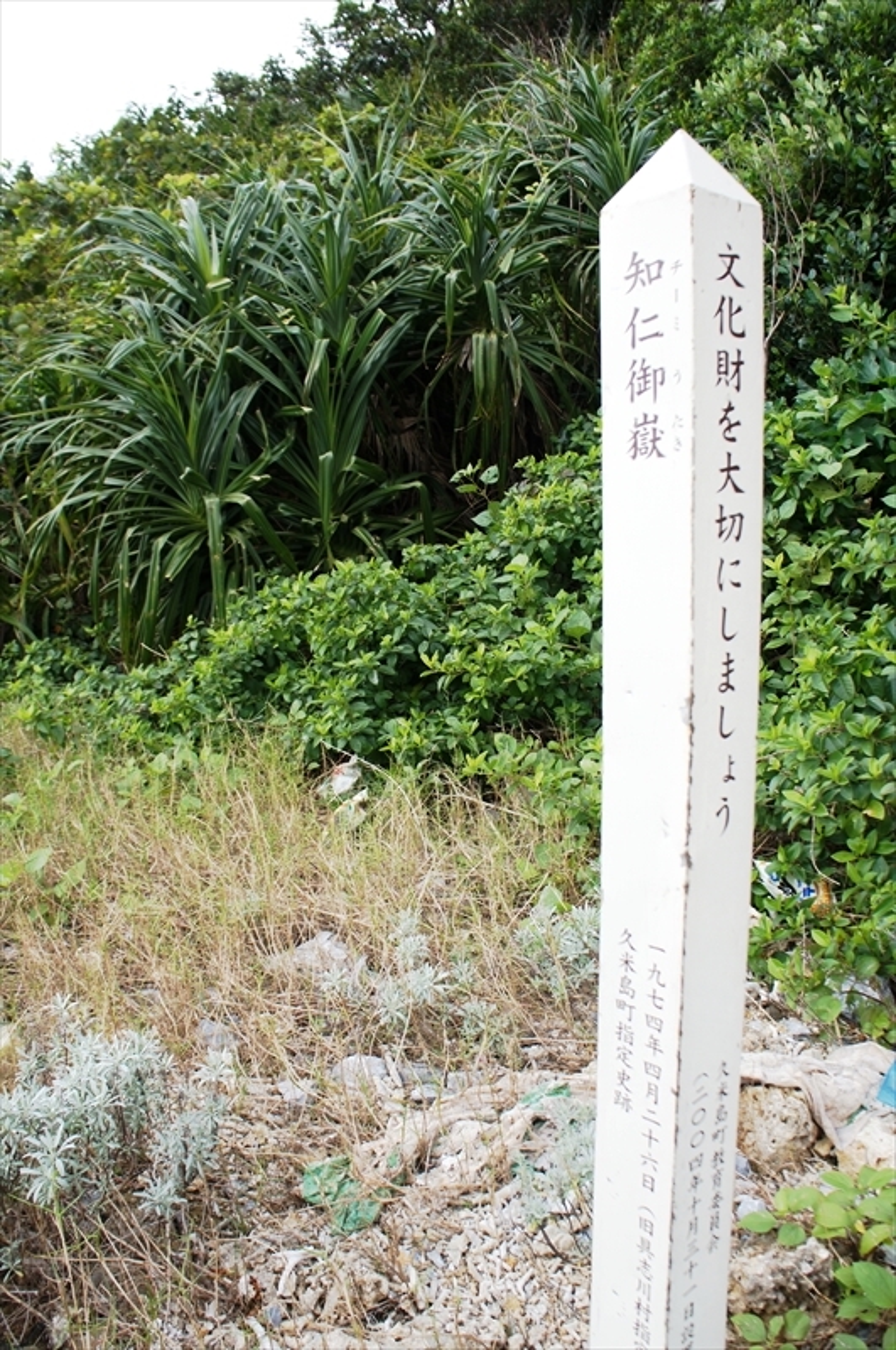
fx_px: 1011
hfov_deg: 47.8
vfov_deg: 67.5
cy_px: 675
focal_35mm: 27
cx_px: 448
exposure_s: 1/250
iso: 200
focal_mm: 18
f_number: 5
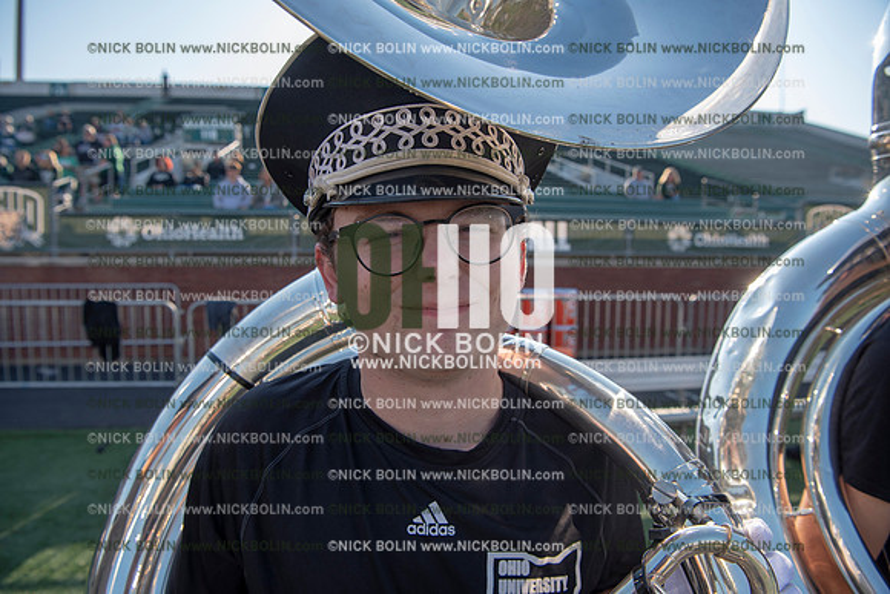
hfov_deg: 73.7
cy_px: 297
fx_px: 593
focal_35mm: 24
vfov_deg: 53.2
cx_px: 445
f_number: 5.6
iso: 100
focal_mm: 24
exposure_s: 1/320
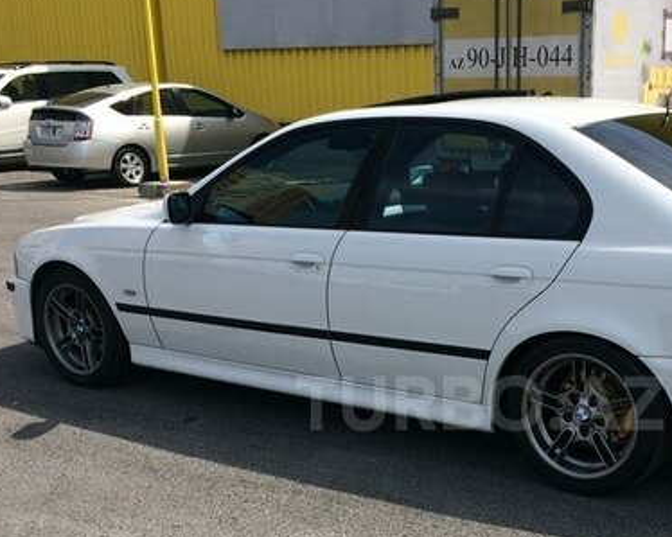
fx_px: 994
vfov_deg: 29.8
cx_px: 480
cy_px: 403
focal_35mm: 50
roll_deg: +0.9
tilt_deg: -17.3
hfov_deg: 36.7
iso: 32
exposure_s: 1/1866
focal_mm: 4.15
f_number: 2.2
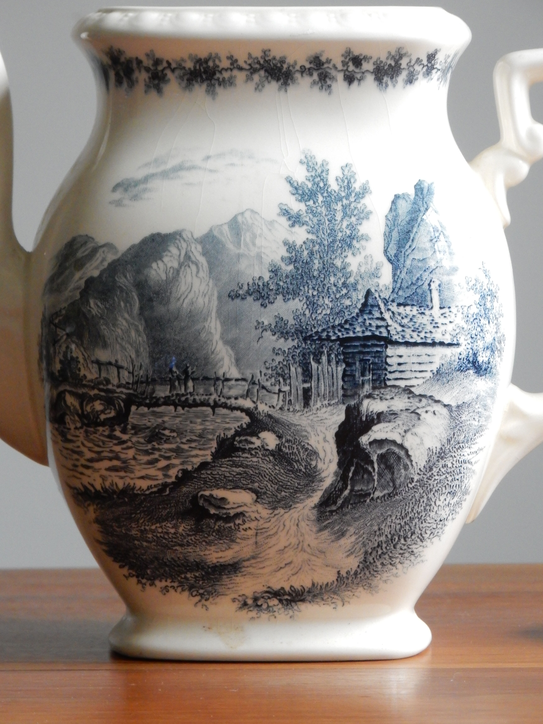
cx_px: 272
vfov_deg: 8.6
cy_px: 362
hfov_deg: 6.5
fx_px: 4790
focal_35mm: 229
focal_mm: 40.9
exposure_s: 1/15
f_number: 6.3
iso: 720
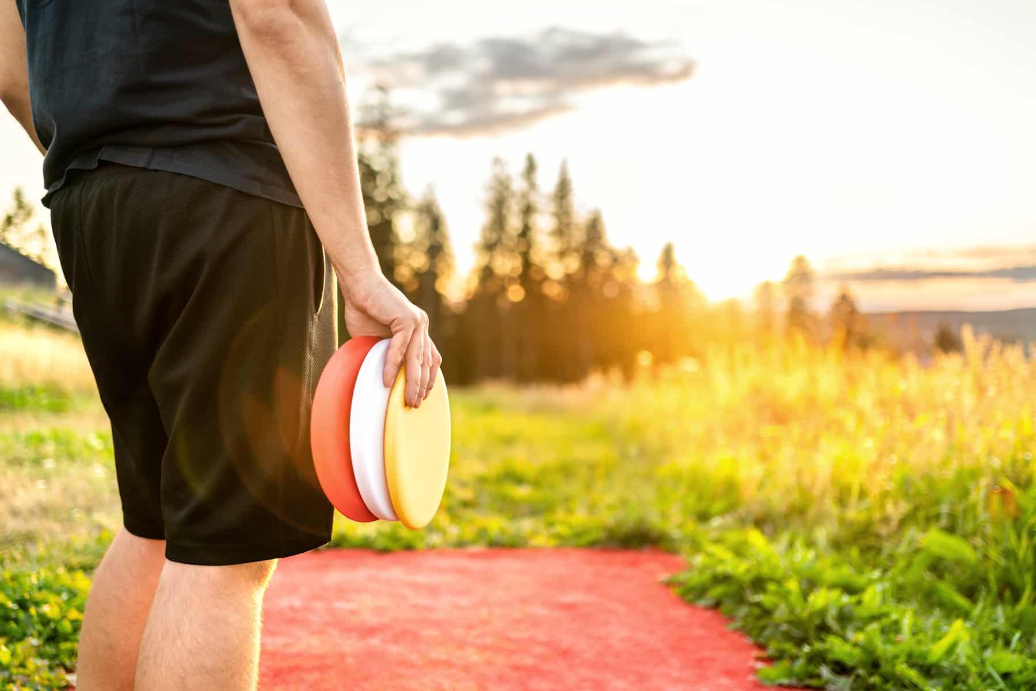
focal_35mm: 35
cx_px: 518
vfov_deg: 37.9
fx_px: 1007
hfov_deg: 54.4
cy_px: 346
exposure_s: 1/250
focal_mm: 35
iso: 100
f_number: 1.8
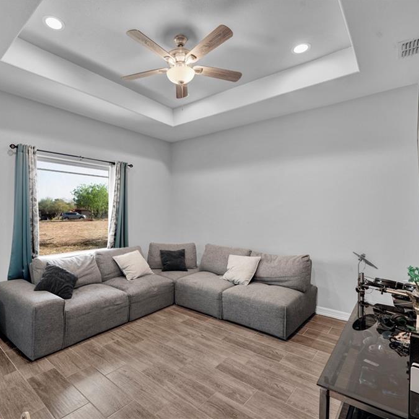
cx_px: 179
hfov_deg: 80.2
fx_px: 246
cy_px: 209
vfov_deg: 80.7
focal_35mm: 18
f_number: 8
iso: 100
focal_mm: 14
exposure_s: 1
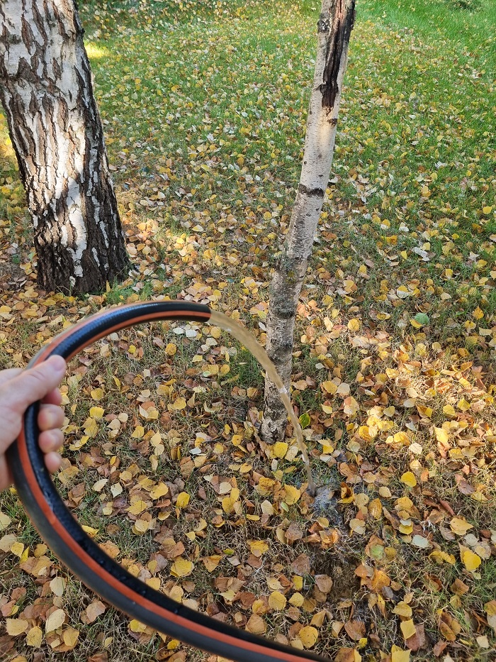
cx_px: 248
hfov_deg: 53.1
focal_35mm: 26
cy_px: 331
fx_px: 497
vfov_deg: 67.3
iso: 80
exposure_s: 1/120
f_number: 1.8
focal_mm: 5.4
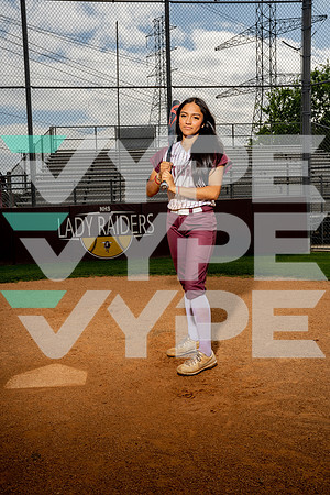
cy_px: 248
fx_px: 481
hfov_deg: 37.9
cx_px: 165
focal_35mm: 35
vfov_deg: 54.4
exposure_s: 1/250
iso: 100
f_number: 16
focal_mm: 35
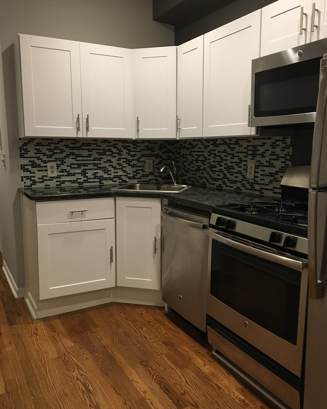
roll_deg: +0.2
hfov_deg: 47.1
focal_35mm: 31
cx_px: 167
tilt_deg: -8.1
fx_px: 375
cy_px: 204
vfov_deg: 57.2
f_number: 2.2
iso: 125
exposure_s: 1/30
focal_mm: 4.15
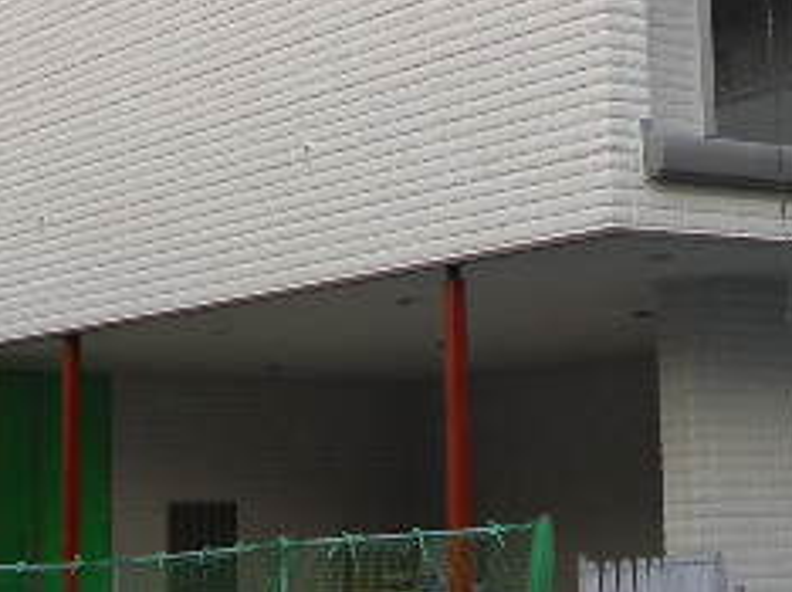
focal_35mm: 104
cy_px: -71
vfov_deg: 13.9
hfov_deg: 18.9
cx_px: 531
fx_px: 2377
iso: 71
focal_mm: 5.8
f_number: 2.9
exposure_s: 1/122
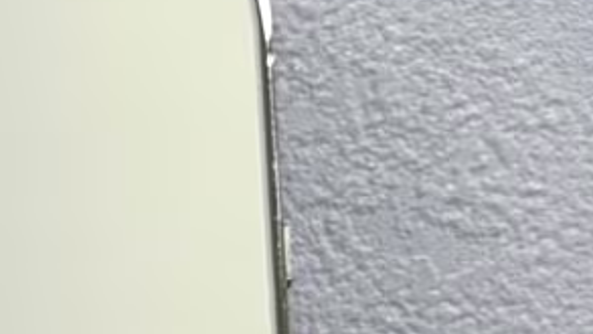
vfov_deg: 4.1
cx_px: -279
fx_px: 4498
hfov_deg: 7.4
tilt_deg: -0.4
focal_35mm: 286
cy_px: 909
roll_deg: -1.0
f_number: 1.78
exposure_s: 1/100
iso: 50
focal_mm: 6.76
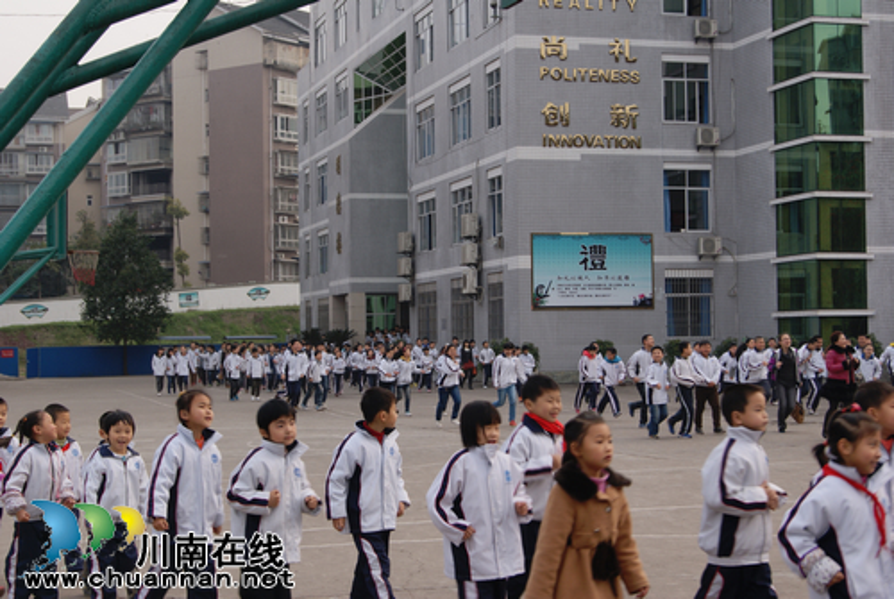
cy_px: 300
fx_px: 1679
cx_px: 447
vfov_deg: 20.2
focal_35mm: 68
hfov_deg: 29.8
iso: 100
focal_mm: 45
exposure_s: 1/80
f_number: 9
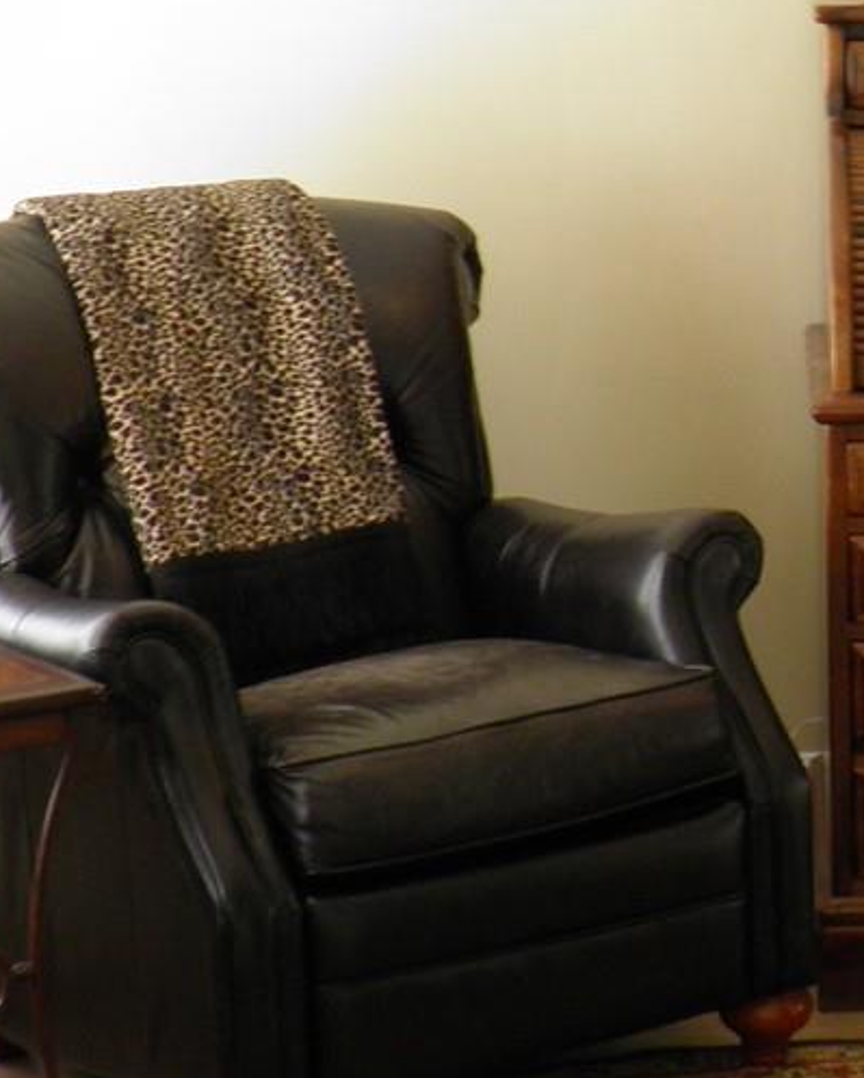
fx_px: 3002
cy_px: 353
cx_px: 1187
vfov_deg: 20.3
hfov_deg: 15.4
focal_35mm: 94
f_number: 3
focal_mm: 5.5
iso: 100
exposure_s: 1/13
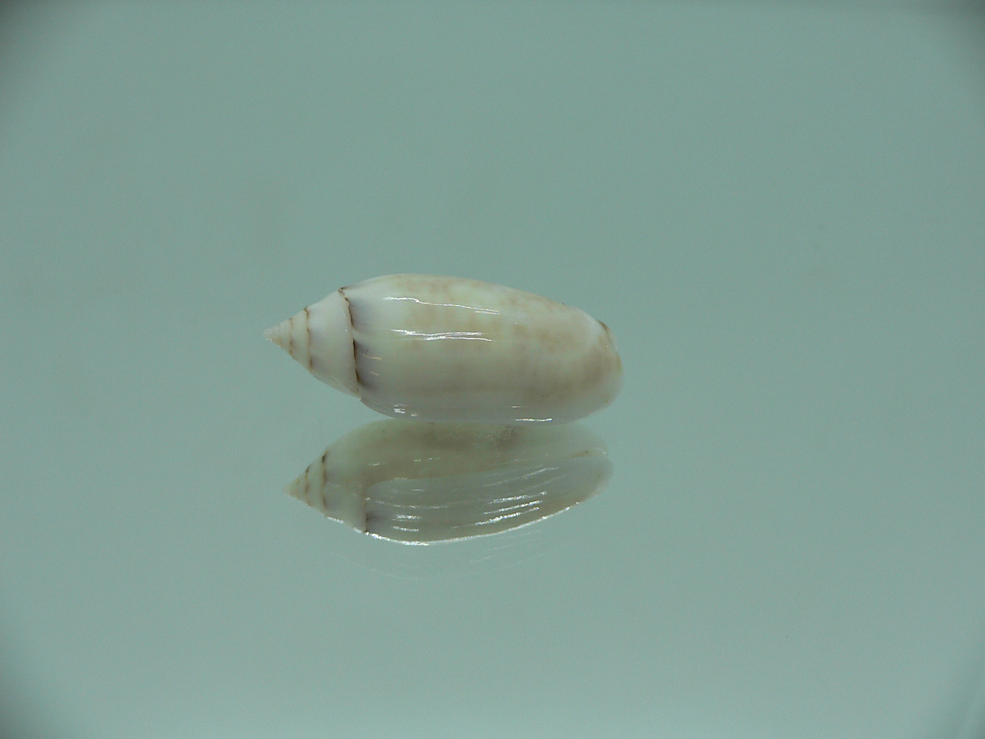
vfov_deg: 40.7
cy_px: 370
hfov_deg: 52.6
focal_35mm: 35
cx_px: 492
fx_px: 996
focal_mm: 4.6
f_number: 2.8
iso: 80
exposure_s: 1/80
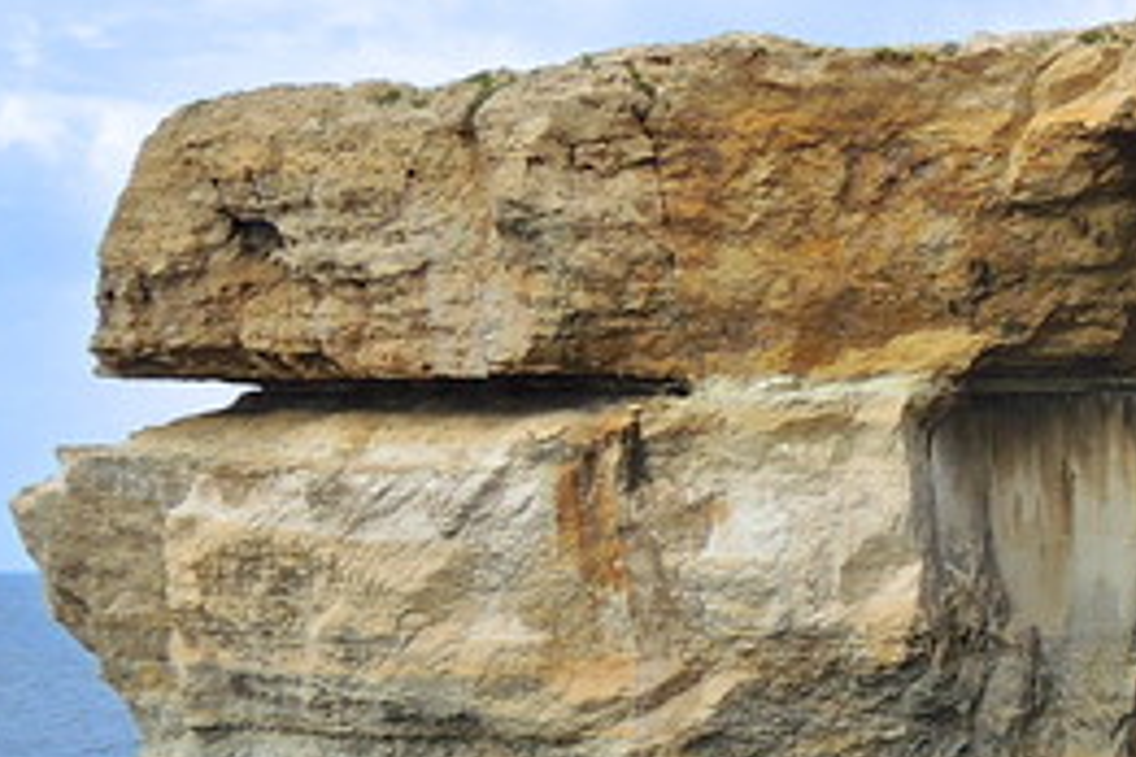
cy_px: 542
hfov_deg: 21.7
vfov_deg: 15.8
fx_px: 2714
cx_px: 1410
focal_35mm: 86
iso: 100
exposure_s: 1/1250
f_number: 2.8
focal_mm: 4.3
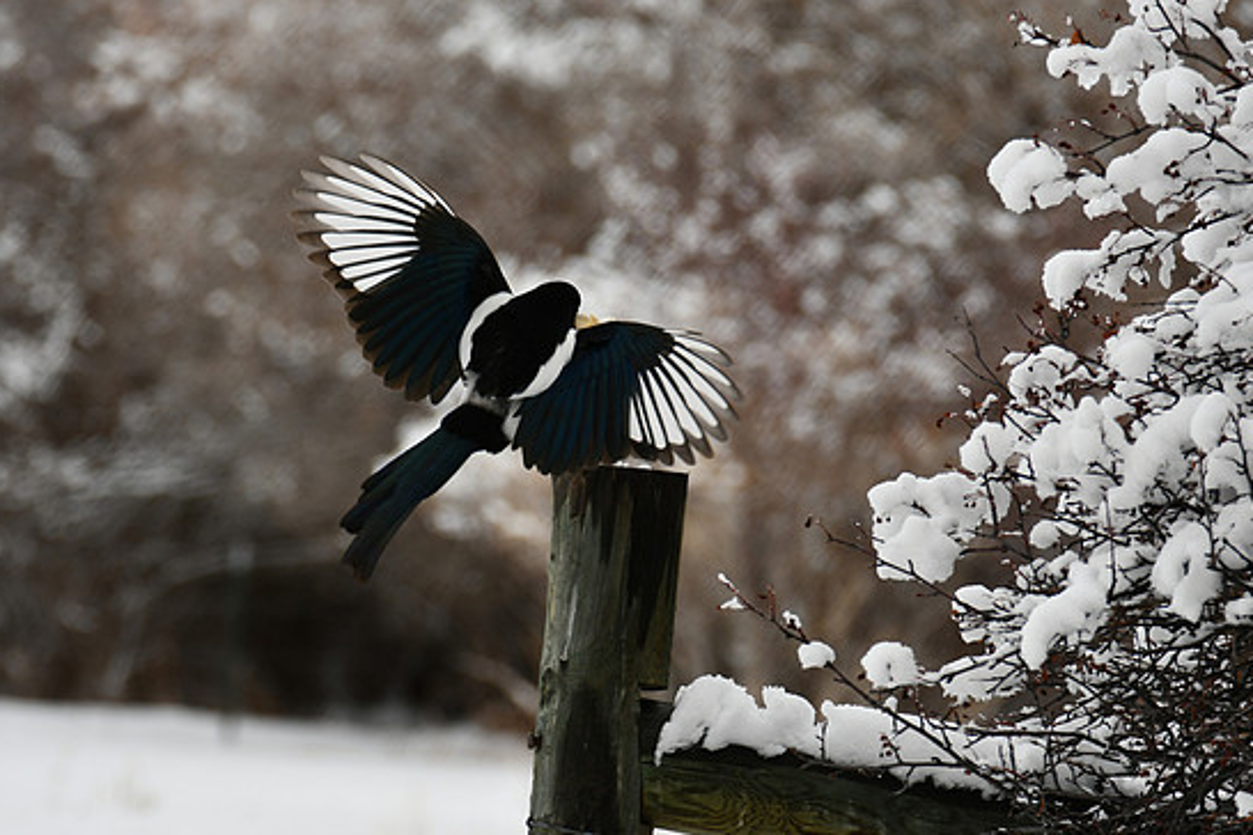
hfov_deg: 4.3
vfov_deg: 2.9
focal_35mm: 478
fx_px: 16636
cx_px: 615
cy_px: 398
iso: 140
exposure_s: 1/500
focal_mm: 300
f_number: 8
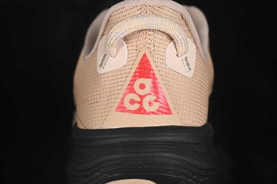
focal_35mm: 75
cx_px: 138
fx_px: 577
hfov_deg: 27.0
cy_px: 92
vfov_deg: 18.2
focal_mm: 50
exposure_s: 1/80
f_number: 7.1
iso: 160
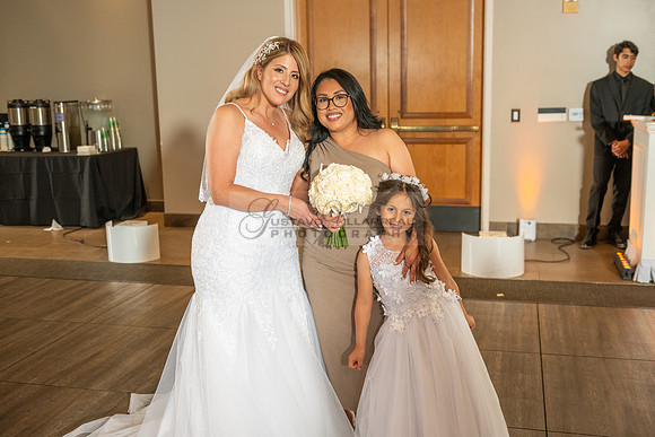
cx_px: 328
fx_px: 728
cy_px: 218
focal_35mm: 40
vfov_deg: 33.4
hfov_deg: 48.4
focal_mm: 40
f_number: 3.5
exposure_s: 1/160
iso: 800
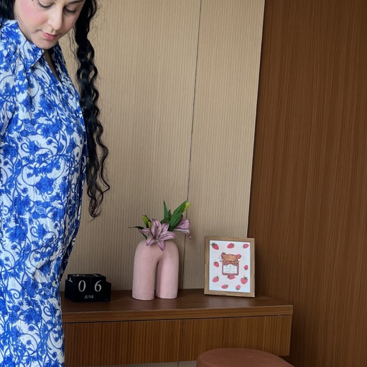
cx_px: 16
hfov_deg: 23.8
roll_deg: -1.9
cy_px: 210
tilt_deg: -5.8
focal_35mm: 70
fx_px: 840
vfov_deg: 24.6
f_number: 1.5
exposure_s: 1/121
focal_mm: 5.7
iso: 50
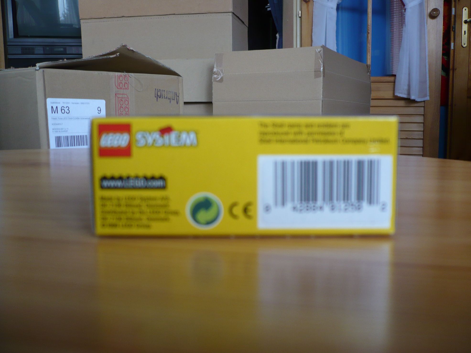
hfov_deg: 52.6
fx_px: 476
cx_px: 236
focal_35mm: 35
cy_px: 176
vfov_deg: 40.7
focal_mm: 5.8
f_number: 2.8
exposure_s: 1/30
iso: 100
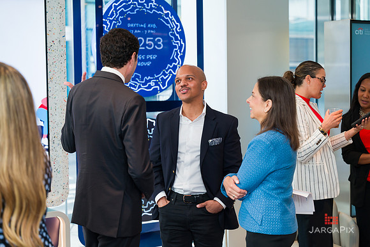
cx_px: 185
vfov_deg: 19.0
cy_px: 124
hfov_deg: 28.3
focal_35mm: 71
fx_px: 734
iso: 400
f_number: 3.2
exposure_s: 1/160
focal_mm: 70
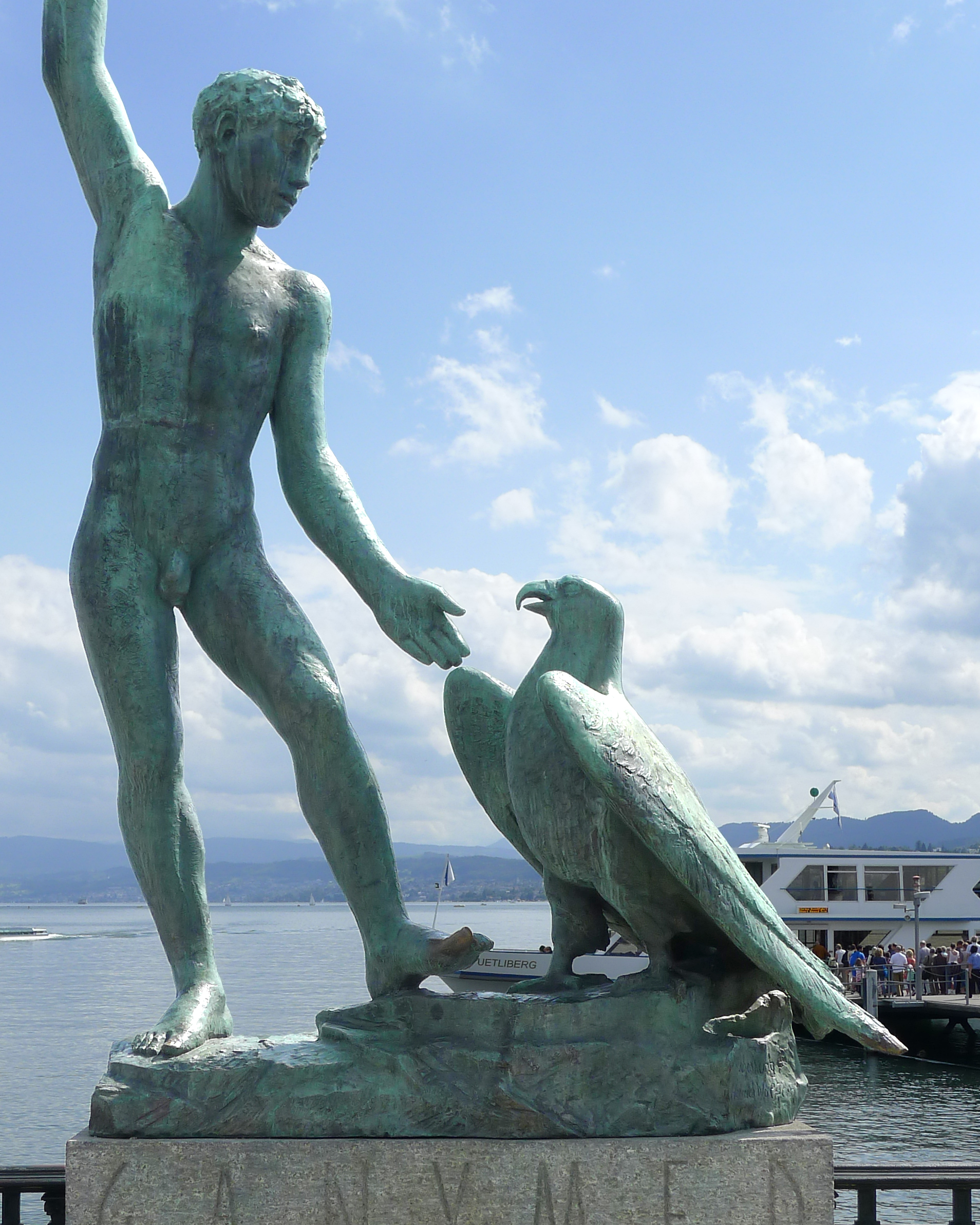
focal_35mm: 55
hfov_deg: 27.6
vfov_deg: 34.0
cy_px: 757
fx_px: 1994
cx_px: 414
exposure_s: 1/800
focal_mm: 7.9
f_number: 4
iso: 80
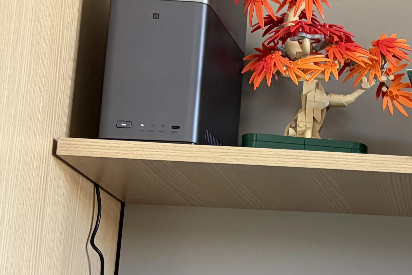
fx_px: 1018
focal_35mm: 89
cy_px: 300
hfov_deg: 19.9
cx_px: 610
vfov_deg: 15.0
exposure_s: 1/60
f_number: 1.6
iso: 160
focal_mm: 5.96
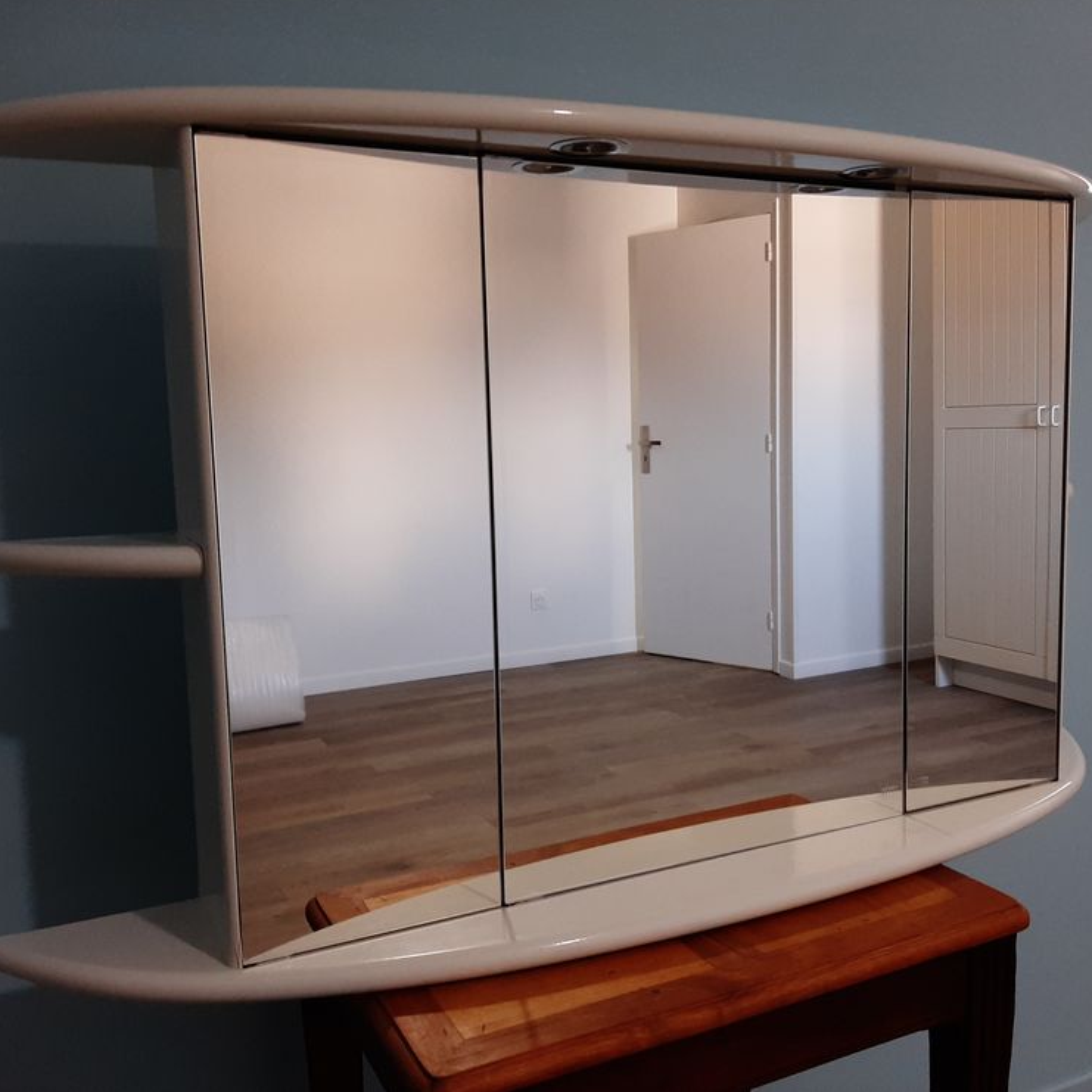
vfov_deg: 52.5
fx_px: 1106
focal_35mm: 31
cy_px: 542
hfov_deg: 52.5
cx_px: 592
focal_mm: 3.93
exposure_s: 1/50
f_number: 1.7
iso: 100
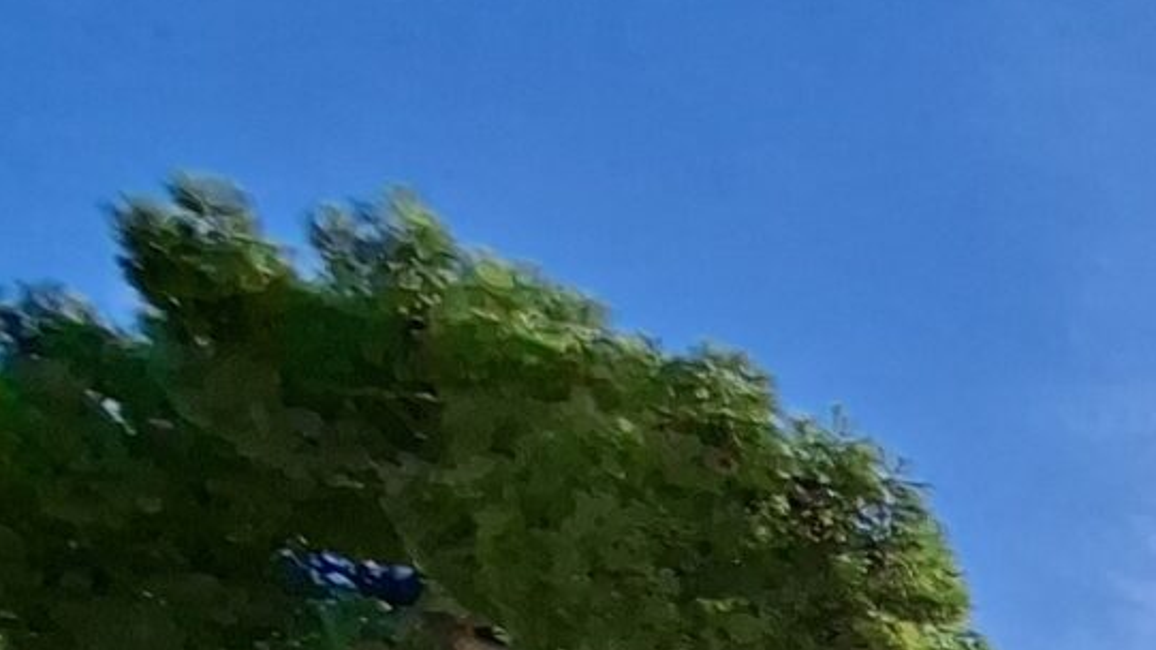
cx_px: 2594
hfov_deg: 16.6
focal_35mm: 67
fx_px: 2053
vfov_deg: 11.3
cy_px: 1935
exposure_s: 1/2079
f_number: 2.2
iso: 40
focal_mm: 1.74
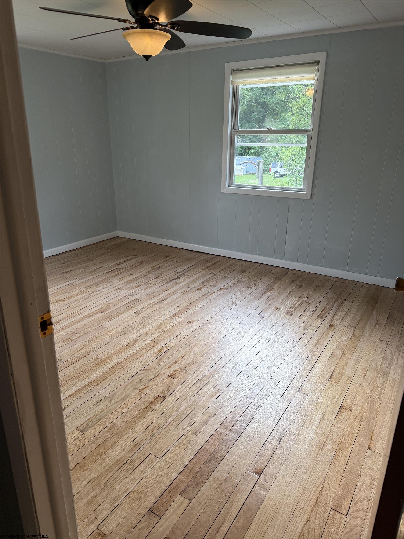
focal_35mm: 24
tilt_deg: -18.6
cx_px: 202
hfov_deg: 56.8
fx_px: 373
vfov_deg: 71.6
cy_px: 270
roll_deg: -0.9
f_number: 1.78
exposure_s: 1/120
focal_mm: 6.76
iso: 125
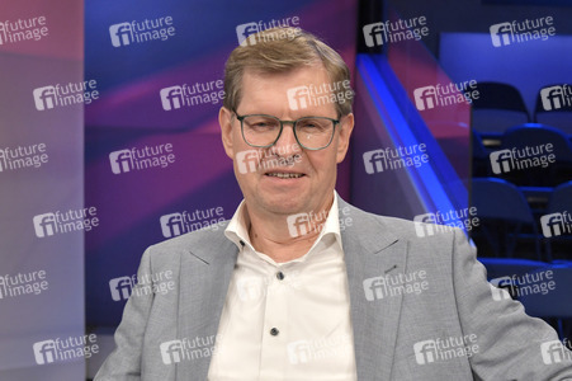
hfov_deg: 41.1
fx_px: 762
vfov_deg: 28.0
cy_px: 190
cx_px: 286
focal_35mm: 48
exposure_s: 1/200
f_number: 6.3
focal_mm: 48
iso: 2500
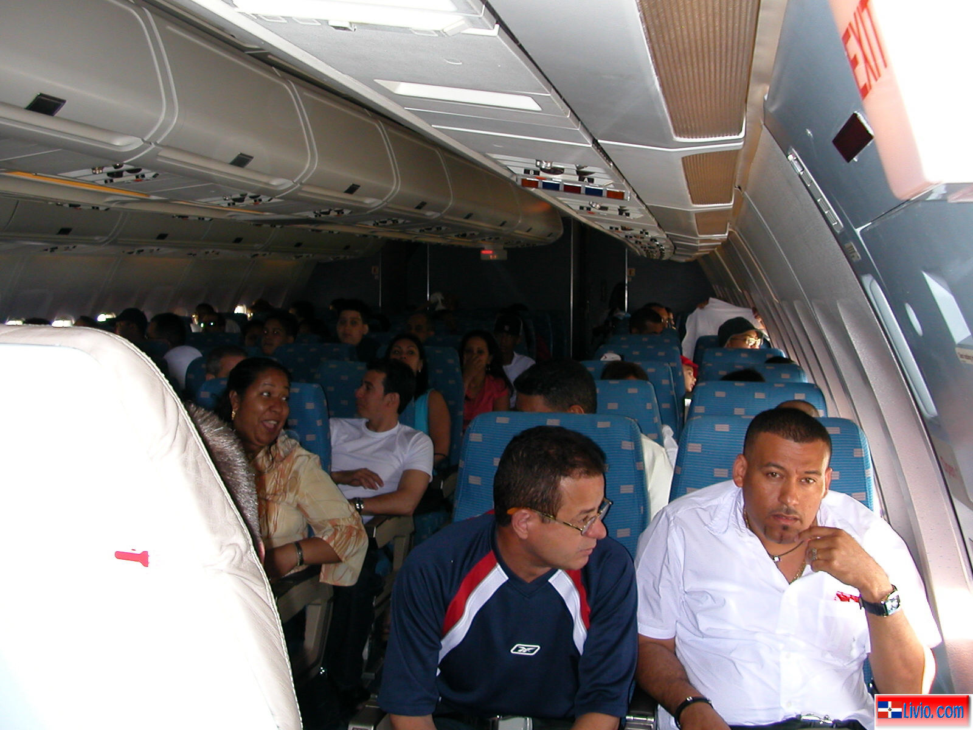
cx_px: 486
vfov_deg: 38.7
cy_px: 365
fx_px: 1040
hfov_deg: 50.1
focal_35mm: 37
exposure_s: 1/59.9
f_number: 2.7
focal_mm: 5.6
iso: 100
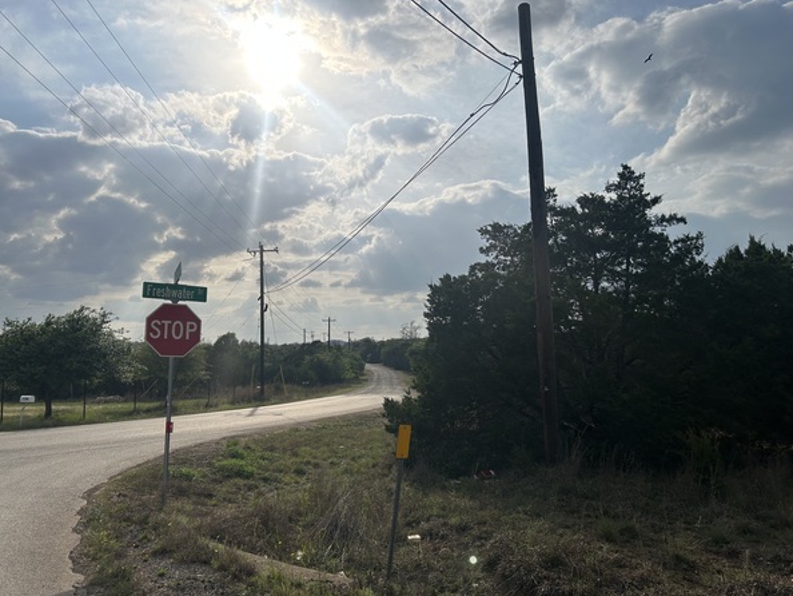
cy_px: 311
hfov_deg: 63.4
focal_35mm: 28
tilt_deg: +4.2
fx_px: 642
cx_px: 374
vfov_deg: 49.8
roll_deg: -0.9
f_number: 1.5
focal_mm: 5.7
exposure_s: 1/16393
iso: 50
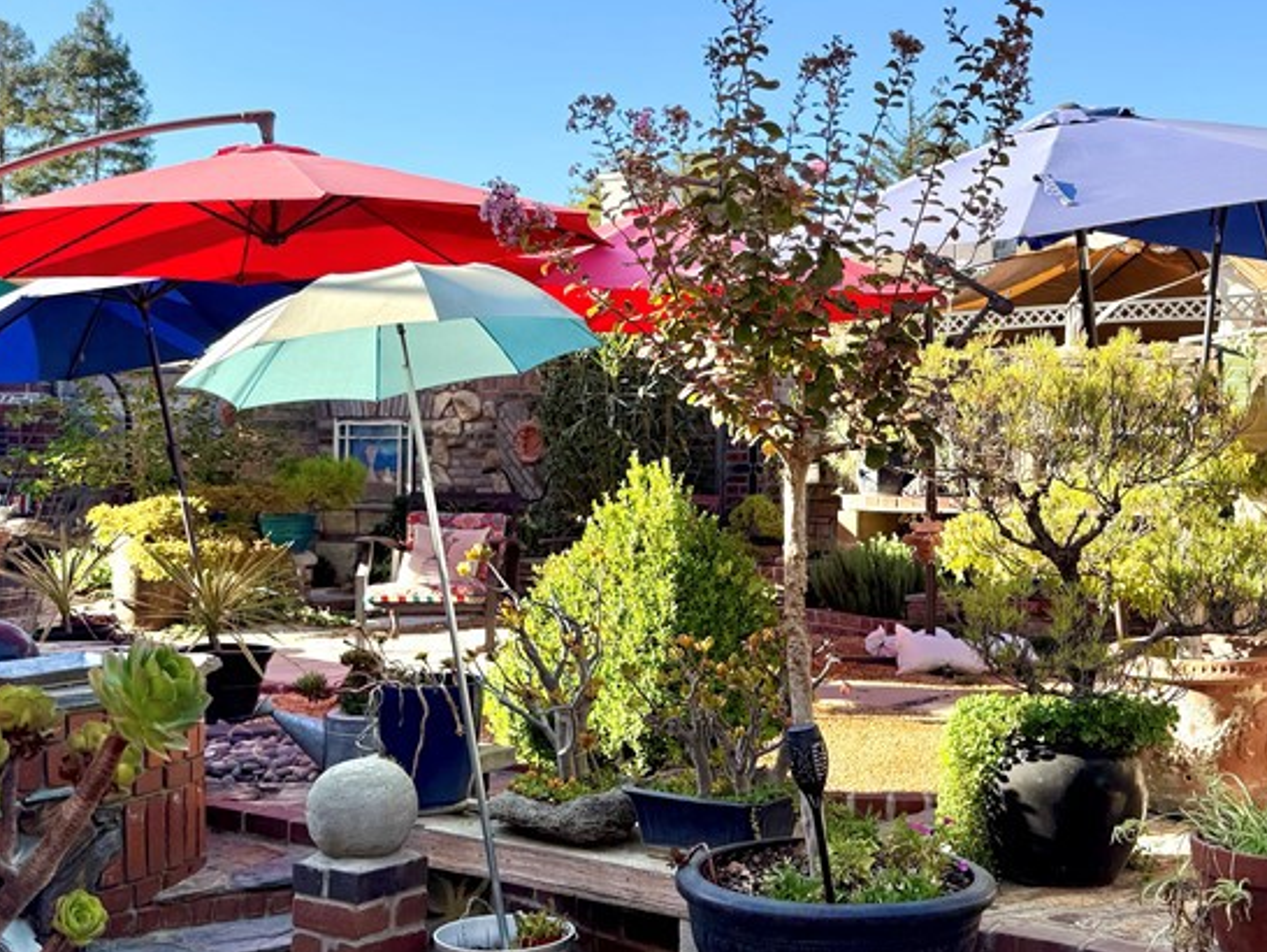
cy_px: 439
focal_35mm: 45
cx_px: 828
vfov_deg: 32.2
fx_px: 1648
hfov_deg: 41.6
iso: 80
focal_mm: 6.76
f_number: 1.78
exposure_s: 1/2232
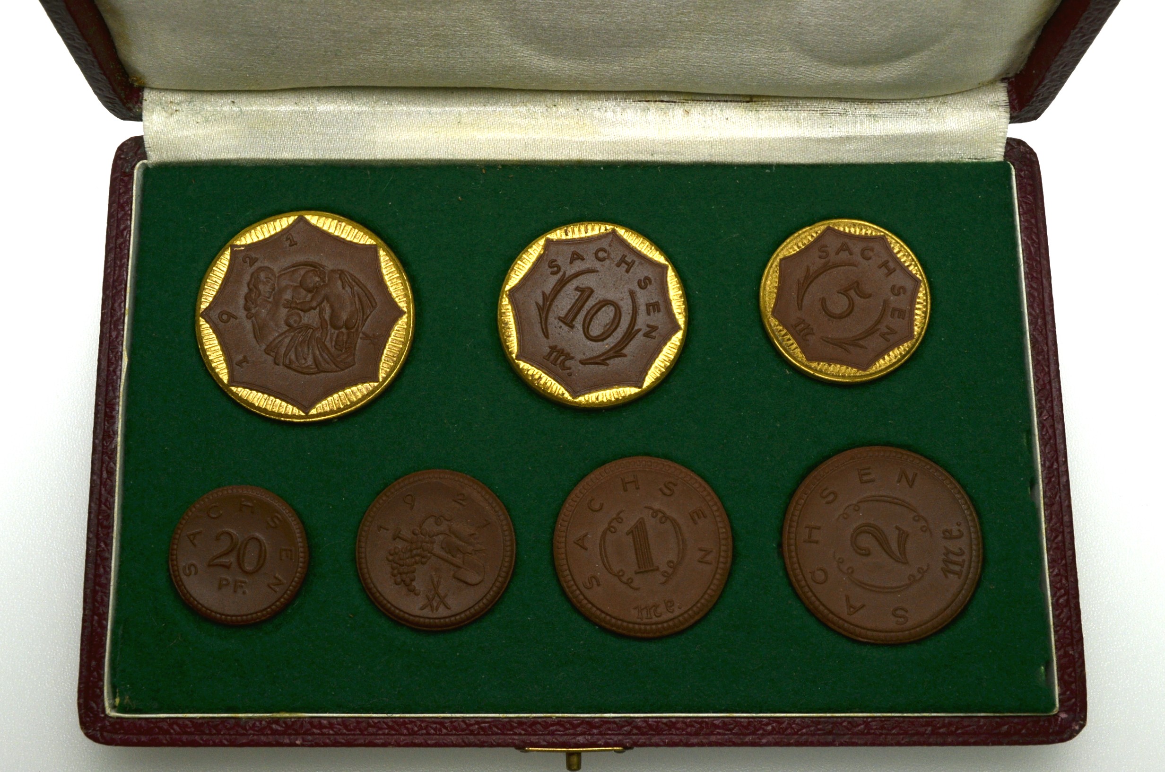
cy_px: 386
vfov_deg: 34.1
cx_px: 582
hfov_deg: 49.6
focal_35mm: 39
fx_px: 1259
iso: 400
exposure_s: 1/200
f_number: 14
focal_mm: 26
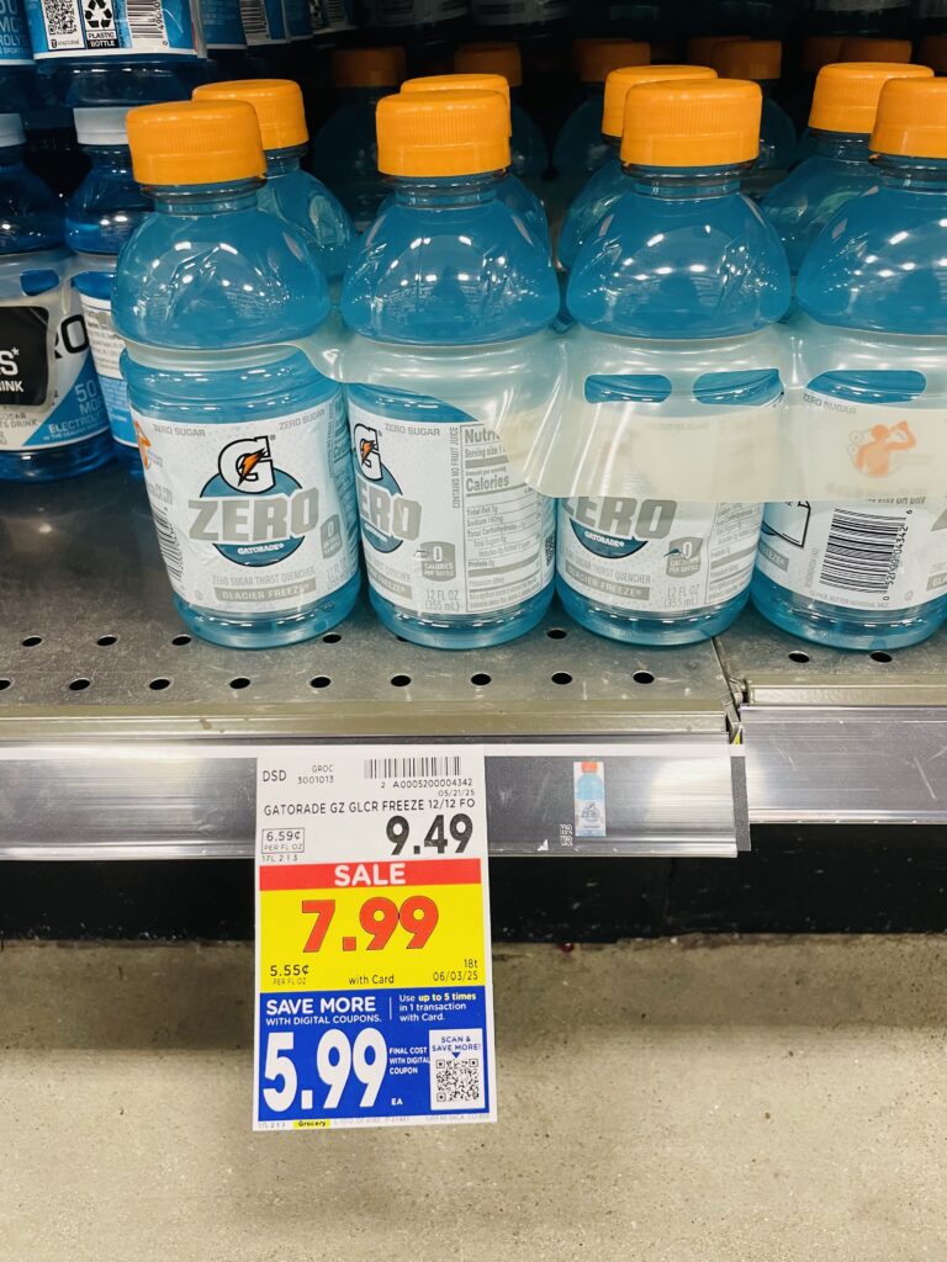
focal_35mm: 26
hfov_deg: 53.1
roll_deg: +2.6
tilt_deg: -34.1
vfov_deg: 67.3
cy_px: 631
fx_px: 948
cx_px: 474
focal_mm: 4.2
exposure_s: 1/60
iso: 160
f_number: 1.6
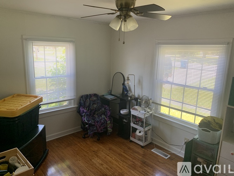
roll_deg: -0.4
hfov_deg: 67.3
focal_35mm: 26
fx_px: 176
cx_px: 117
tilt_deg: -13.1
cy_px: 88
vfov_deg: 53.0
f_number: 1.8
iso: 80
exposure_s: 1/121
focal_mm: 4.25
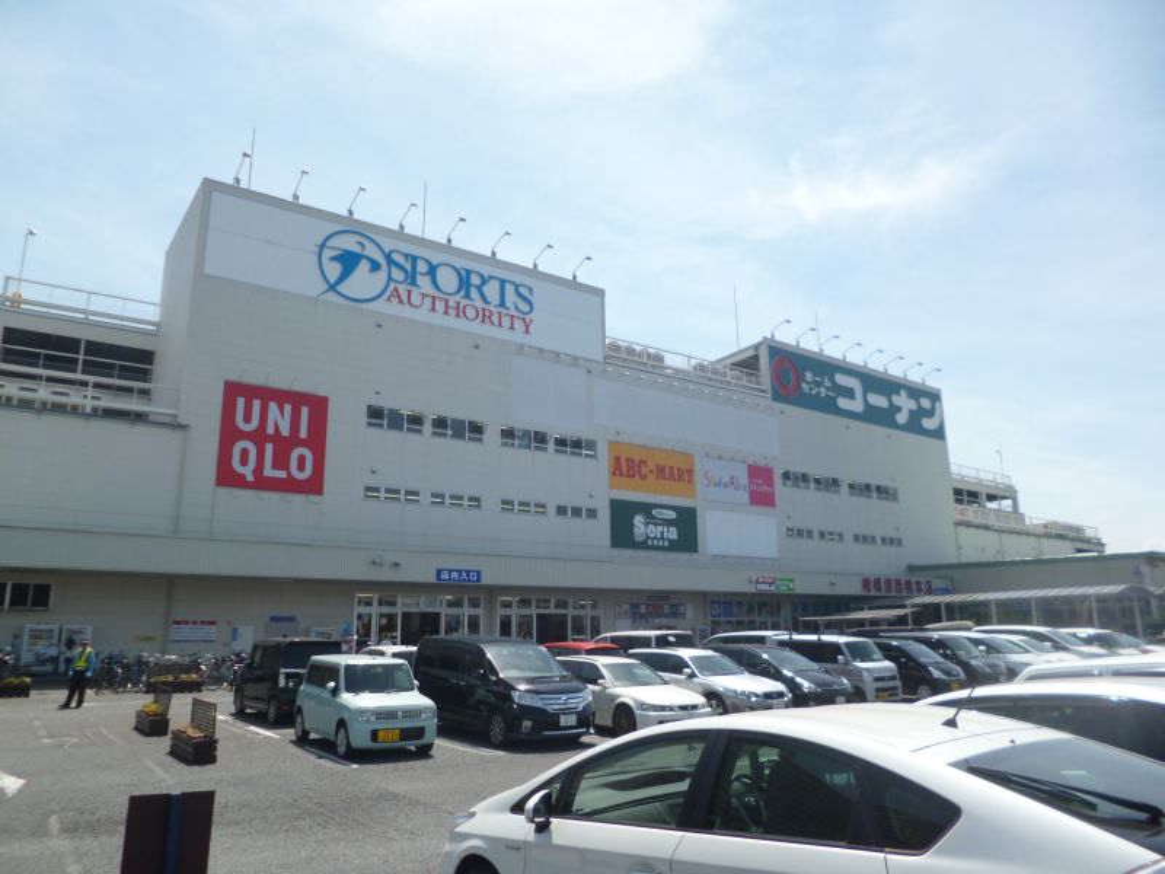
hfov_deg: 71.6
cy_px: 437
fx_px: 808
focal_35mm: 24
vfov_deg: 56.8
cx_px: 582
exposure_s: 1/125
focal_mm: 4.3
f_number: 9
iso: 100
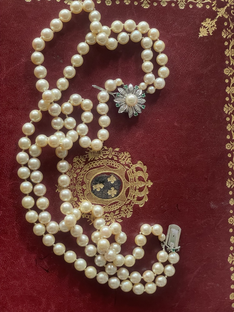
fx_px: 469
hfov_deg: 28.0
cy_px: 156
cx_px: 117
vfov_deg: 36.8
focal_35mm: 52
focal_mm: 6
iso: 500
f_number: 2
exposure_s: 1/60
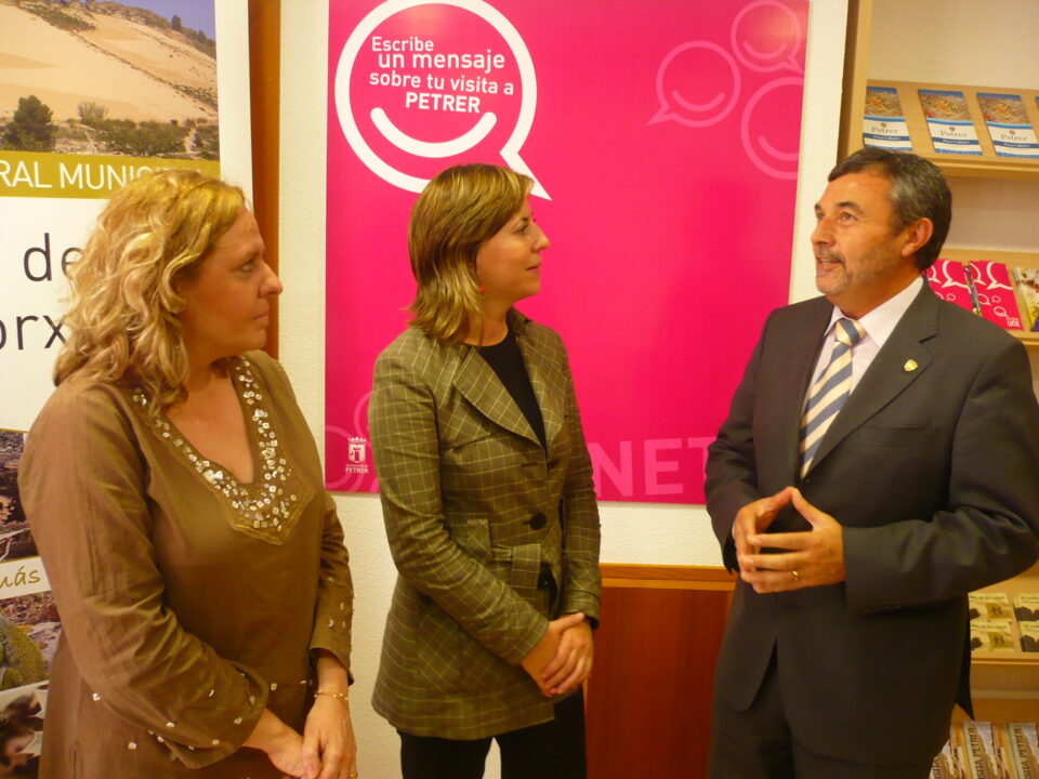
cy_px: 390
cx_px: 520
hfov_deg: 52.6
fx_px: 1051
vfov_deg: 40.7
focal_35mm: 35
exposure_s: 1/15
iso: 200
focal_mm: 5.8
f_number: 2.8
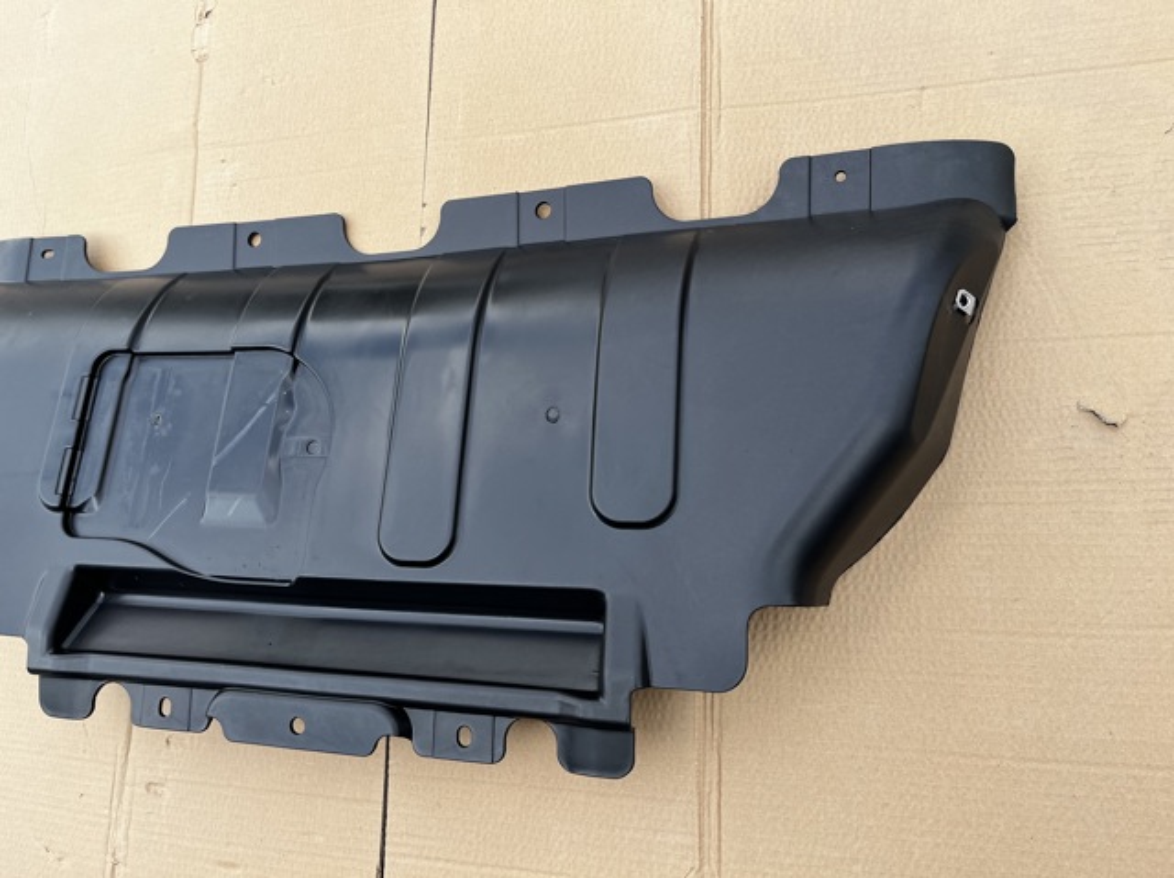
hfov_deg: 67.3
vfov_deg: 53.0
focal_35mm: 26
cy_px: 439
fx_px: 881
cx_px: 587
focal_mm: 5.1
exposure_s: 1/756
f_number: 1.6
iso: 50
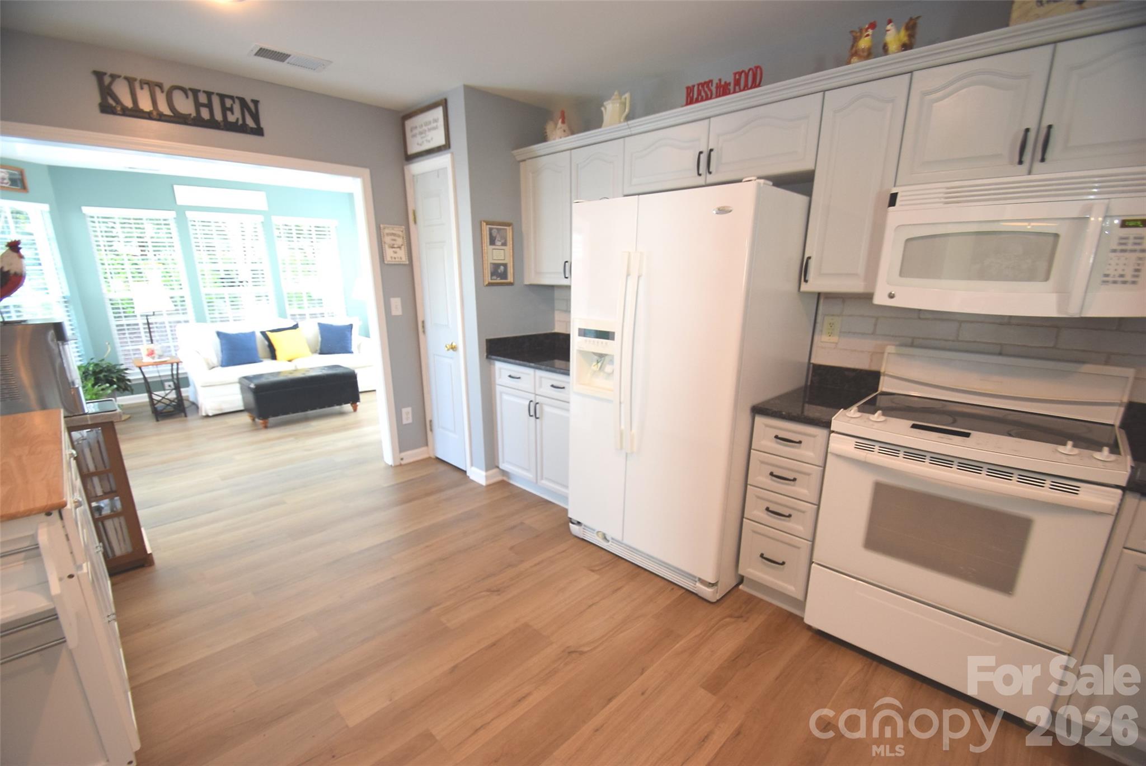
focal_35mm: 15
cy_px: 383
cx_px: 573
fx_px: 478
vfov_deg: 77.4
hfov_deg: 100.4
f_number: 4
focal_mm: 10
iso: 800
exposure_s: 1/60
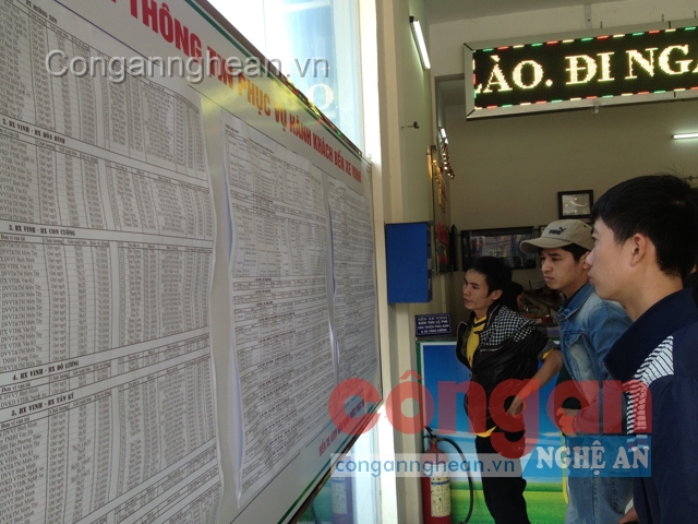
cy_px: 262
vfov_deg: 40.7
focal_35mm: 35
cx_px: 349
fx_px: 706
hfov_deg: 52.6
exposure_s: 1/120
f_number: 2.4
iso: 64
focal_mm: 4.28
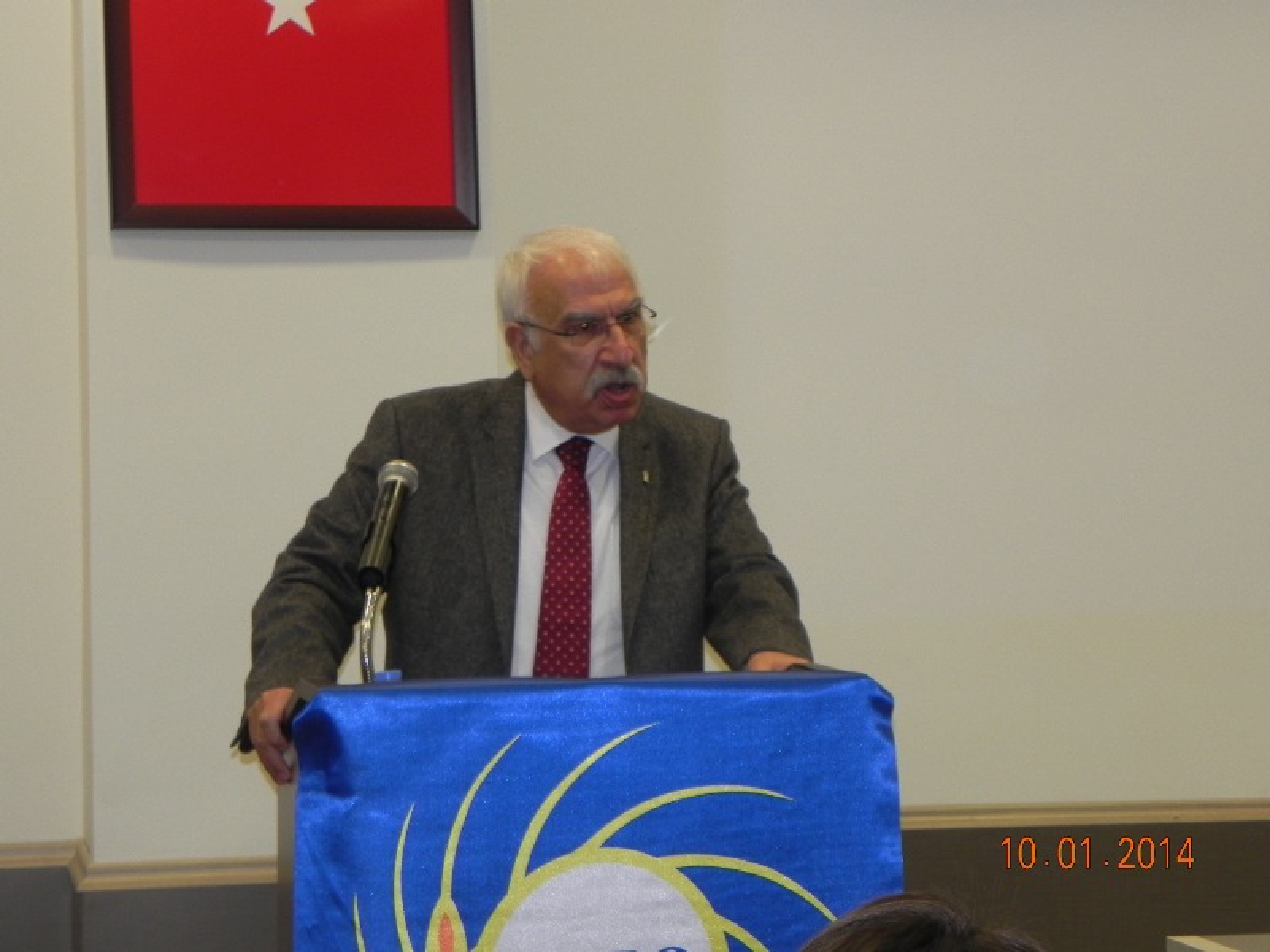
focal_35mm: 85
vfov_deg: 17.4
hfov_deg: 23.0
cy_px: 476
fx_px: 3119
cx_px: 635
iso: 160
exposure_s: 1/25
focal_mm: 15.1
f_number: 4
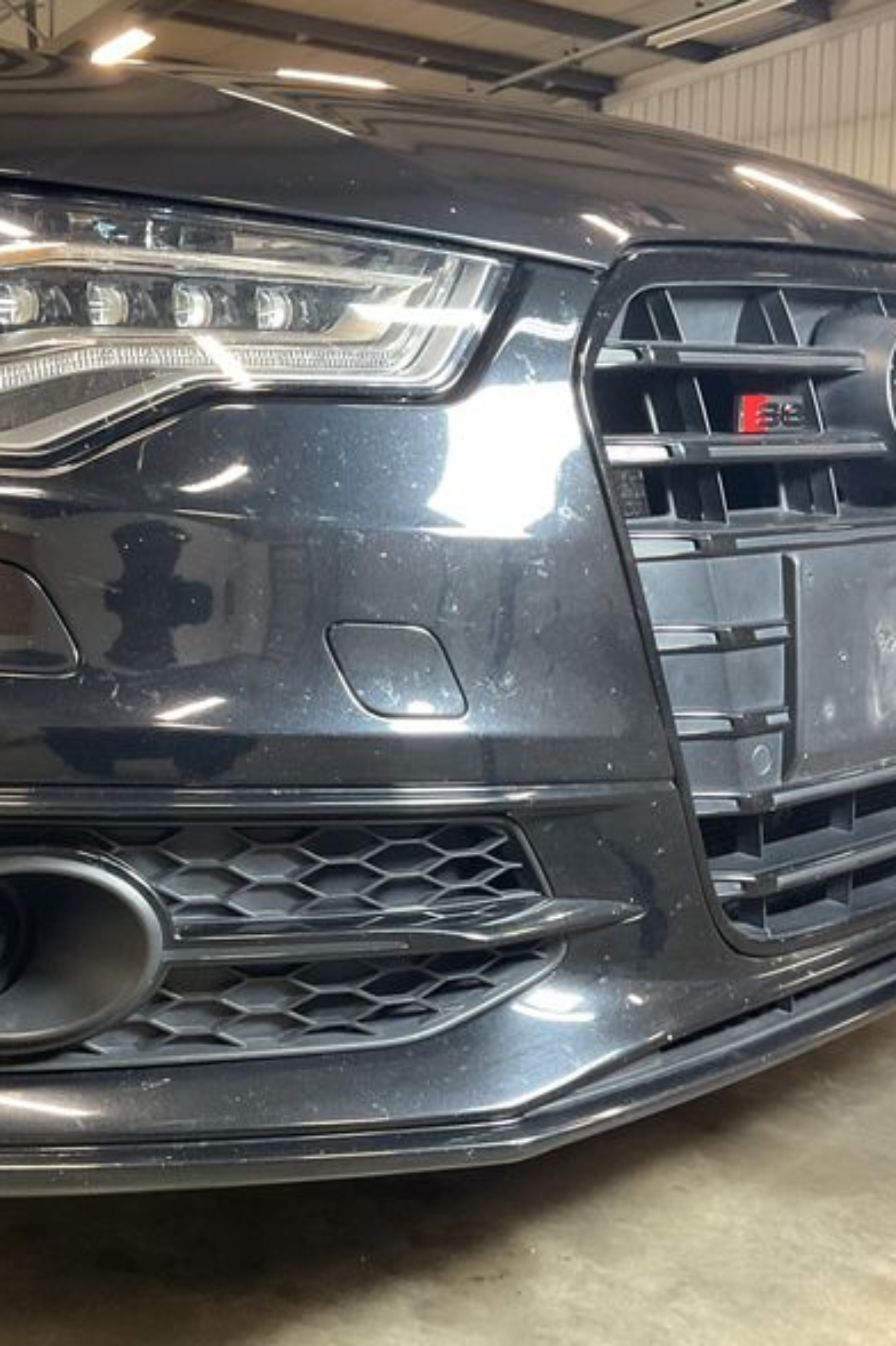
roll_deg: -0.2
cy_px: 679
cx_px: 247
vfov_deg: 47.4
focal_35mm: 41
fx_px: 1532
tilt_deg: -10.5
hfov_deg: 32.1
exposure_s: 1/33
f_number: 1.8
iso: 200
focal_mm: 3
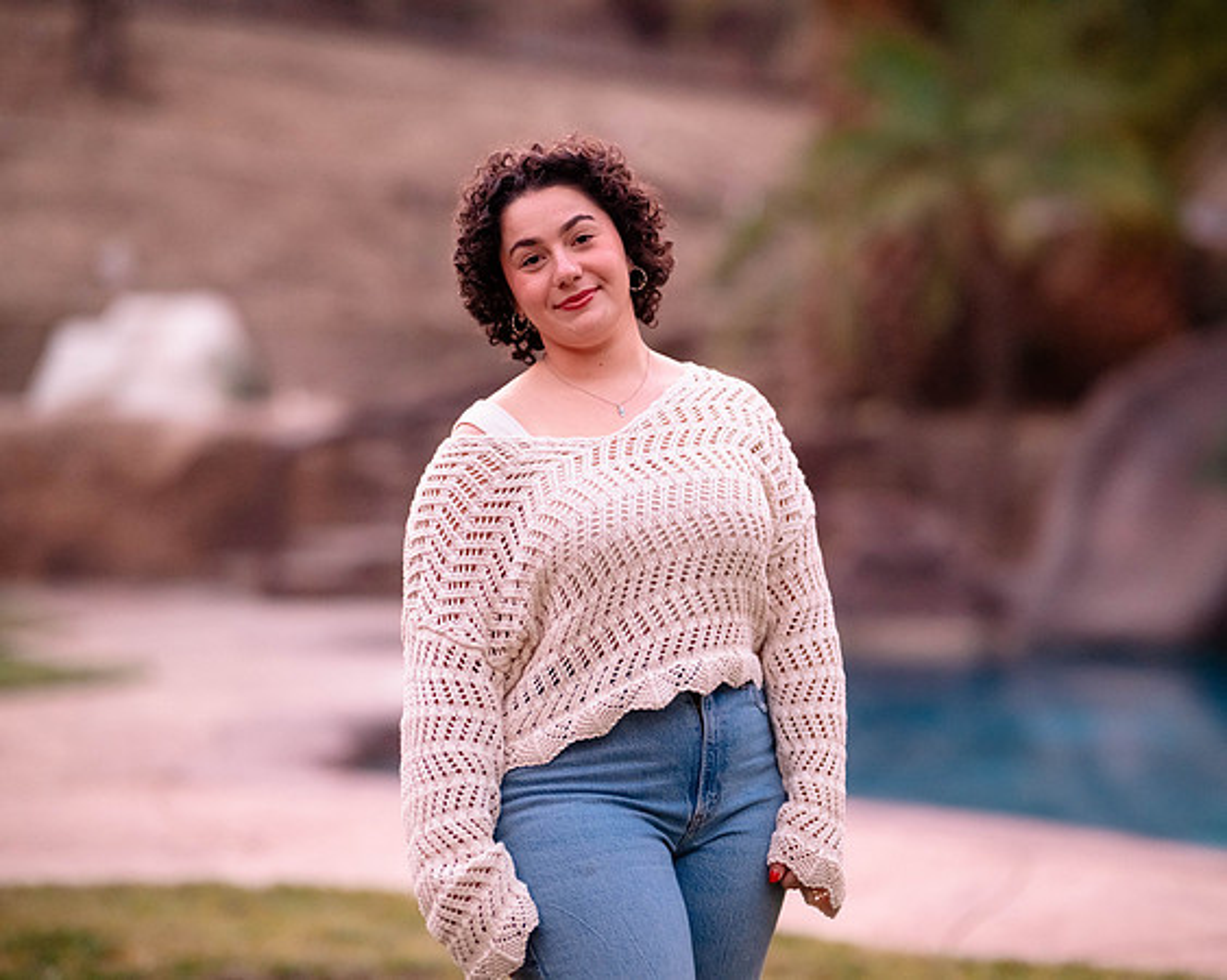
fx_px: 3475
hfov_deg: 20.0
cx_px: 655
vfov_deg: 16.1
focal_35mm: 96
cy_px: 490
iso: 2000
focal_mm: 85
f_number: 1.4
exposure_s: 1/100
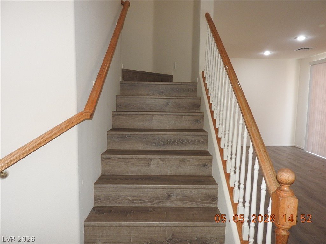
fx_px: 226
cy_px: 122
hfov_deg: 71.6
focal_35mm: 24
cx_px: 163
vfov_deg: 56.8
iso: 200
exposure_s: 1/30
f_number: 3.3
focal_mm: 4.3
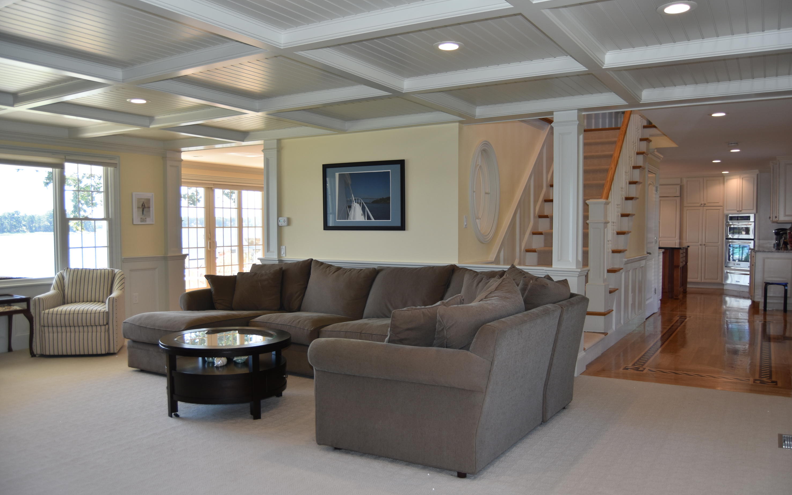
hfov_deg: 66.5
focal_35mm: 28
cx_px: 402
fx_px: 604
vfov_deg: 44.5
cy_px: 266
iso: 200
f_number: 3.5
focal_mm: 18
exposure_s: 1/125
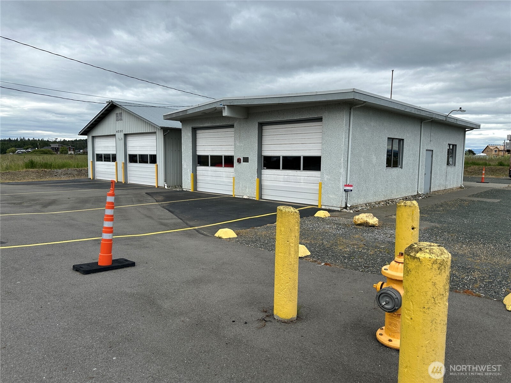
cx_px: 256
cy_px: 192
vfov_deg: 56.8
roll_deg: -0.5
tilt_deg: -6.3
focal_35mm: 24
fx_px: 354
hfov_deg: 71.6
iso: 80
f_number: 1.78
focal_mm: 6.86
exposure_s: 1/1562
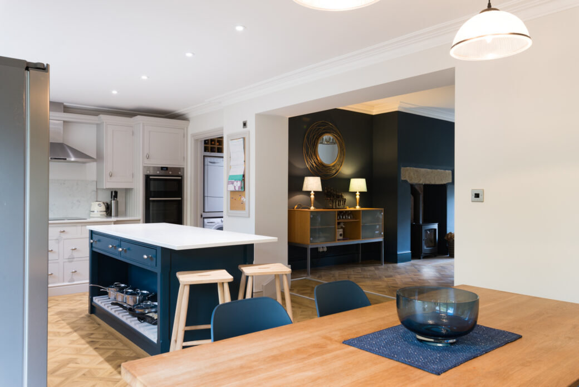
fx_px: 434
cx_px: 290
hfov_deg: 67.4
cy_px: 194
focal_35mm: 27
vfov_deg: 48.0
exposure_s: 1/2.5
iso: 200
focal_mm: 27
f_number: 9
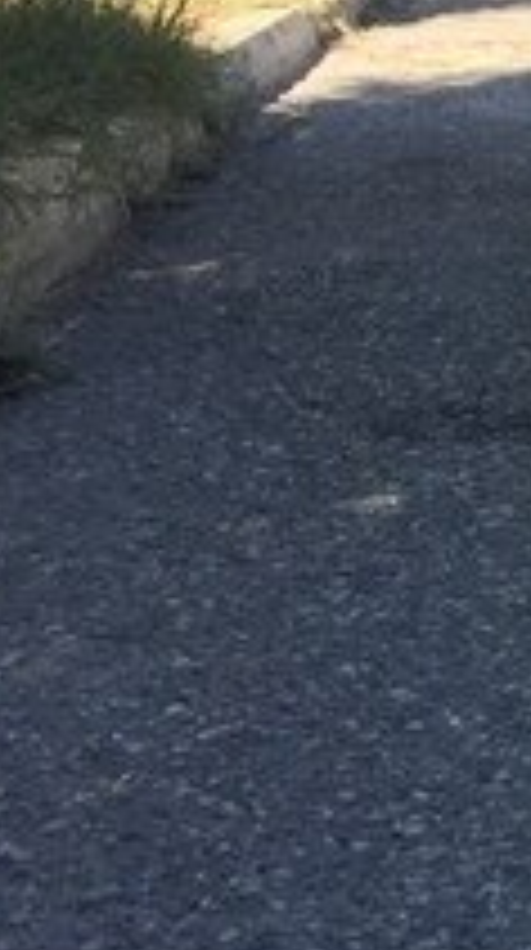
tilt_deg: -11.1
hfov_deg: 10.3
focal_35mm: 99
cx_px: 1350
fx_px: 2489
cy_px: 331
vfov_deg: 21.5
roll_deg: -1.7
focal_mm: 4.15
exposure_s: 1/488
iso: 32
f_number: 2.2
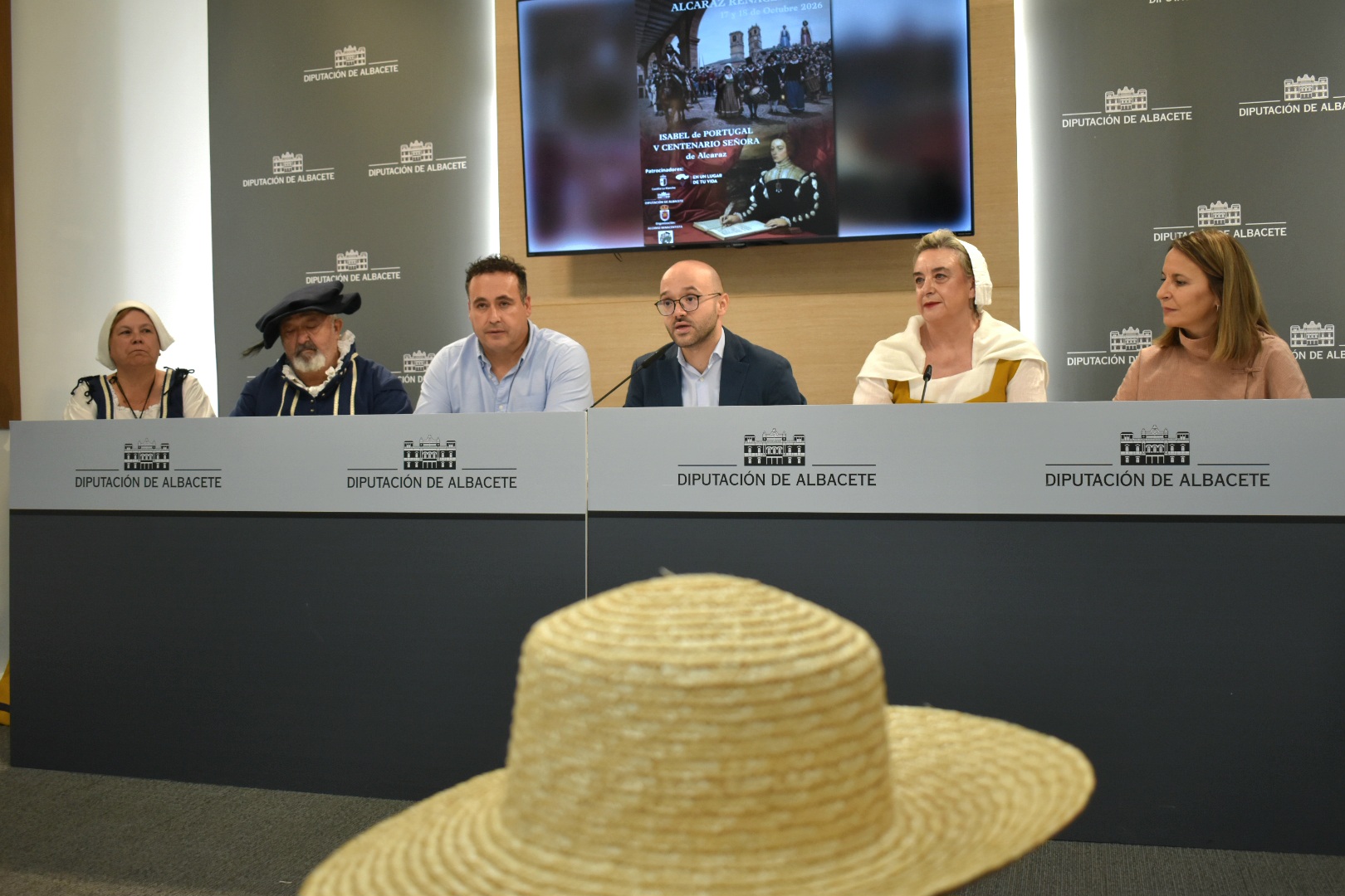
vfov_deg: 36.9
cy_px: 448
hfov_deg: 53.1
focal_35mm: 36
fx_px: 1345
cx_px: 672
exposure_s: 1/200
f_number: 3.8
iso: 800
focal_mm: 24
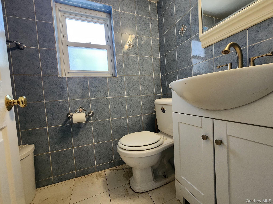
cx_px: 136
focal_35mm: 13
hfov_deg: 106.2
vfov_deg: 89.9
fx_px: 103
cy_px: 102
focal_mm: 2.2
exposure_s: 1/40
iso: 320
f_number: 2.2
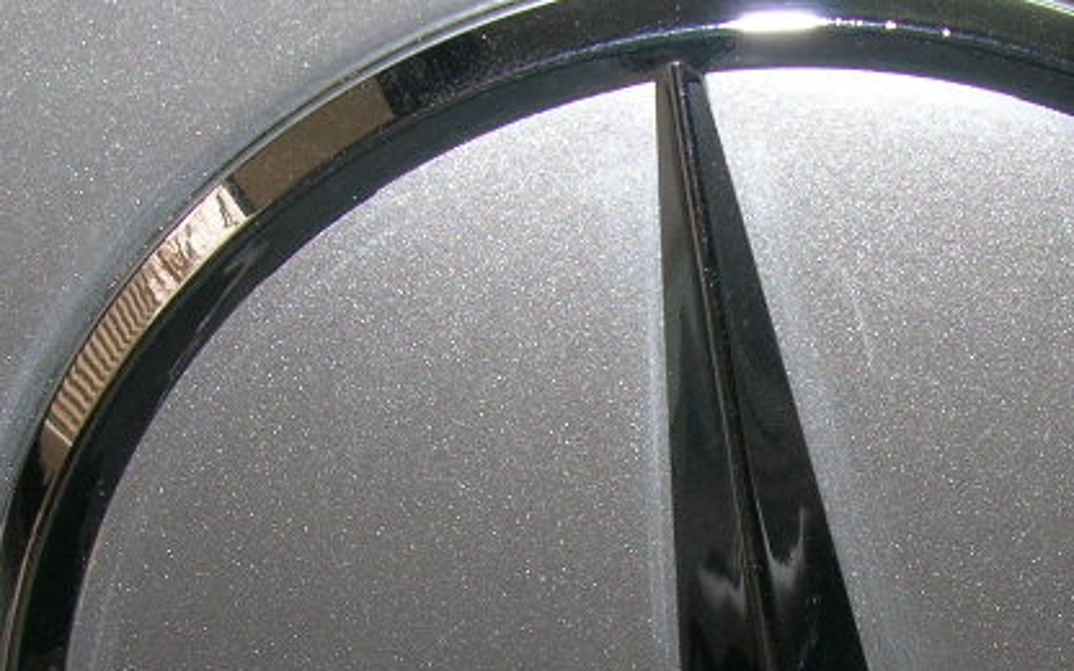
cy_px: 702
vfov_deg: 10.8
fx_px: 3512
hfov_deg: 17.3
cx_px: 785
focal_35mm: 120
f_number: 5.4
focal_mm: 7.7
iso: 50
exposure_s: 1/60.1
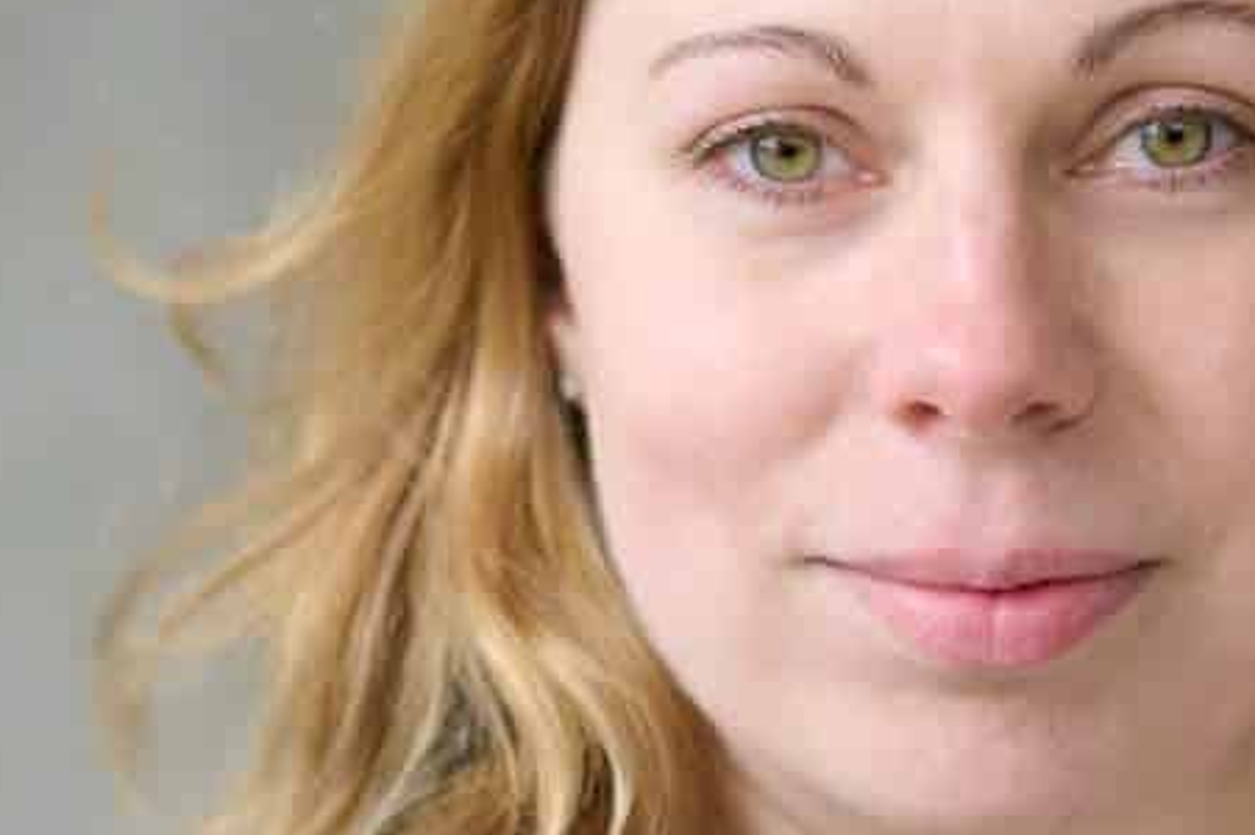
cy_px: 701
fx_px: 14596
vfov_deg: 3.3
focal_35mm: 419
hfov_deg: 4.9
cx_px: 749
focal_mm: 105
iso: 500
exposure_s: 1/2500
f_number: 2
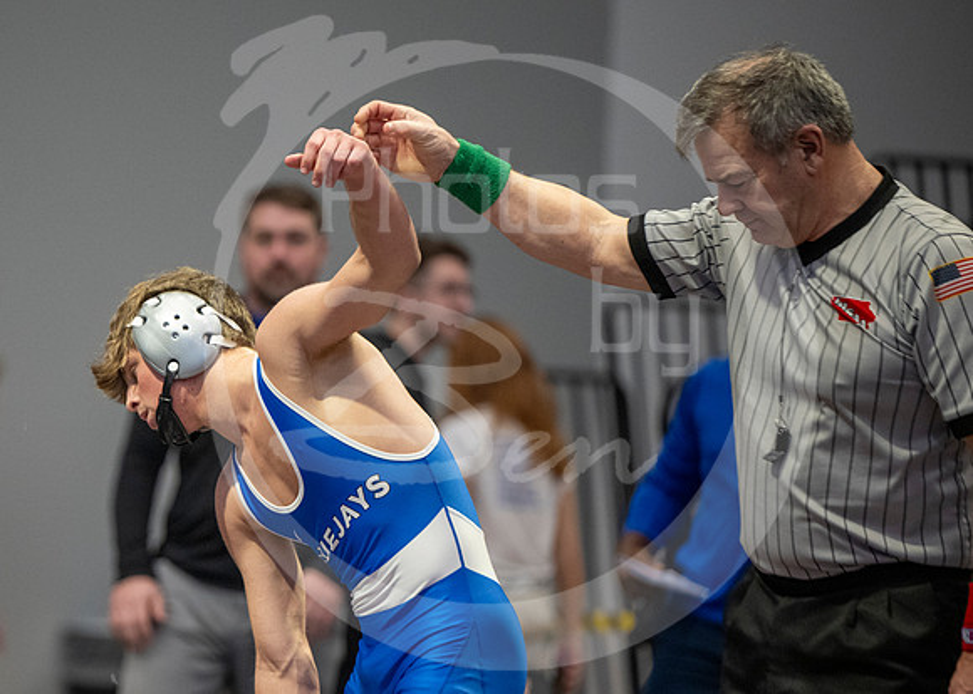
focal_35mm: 302
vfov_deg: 4.8
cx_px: 223
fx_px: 8331
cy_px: 423
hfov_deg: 6.7
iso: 3200
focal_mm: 200
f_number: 2.8
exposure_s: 1/1000
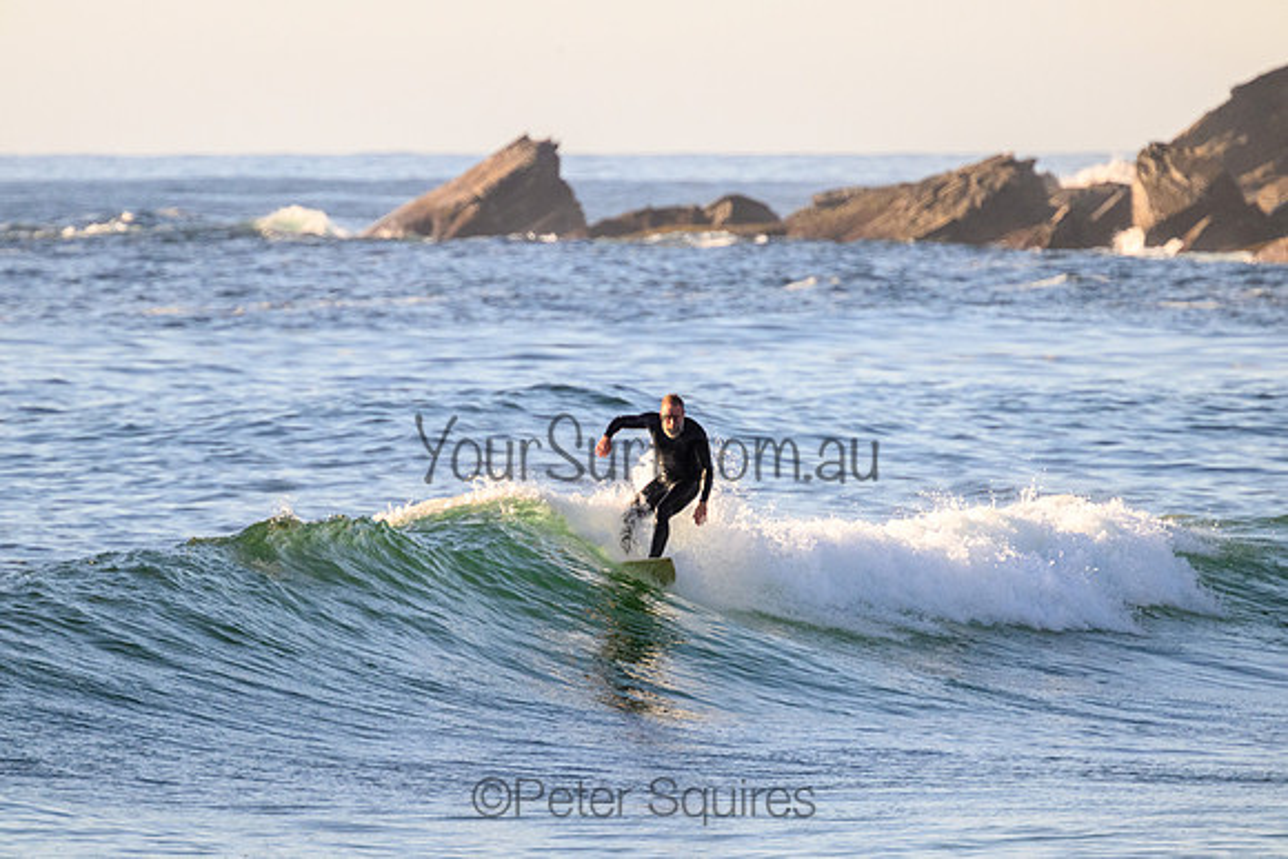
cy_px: 430
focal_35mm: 811
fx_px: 29025
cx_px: 644
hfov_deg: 2.5
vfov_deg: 1.7
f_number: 11
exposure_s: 1/2000
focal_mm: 800
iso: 1800
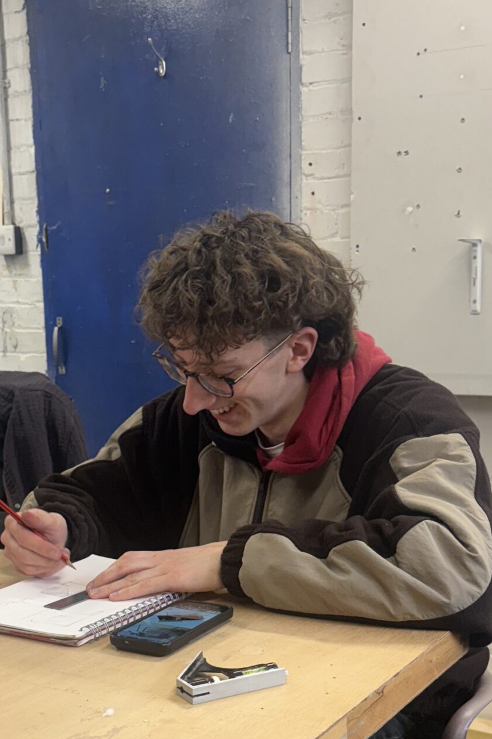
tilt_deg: -13.0
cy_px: 553
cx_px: 173
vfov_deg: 35.5
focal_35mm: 55
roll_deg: +0.8
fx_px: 1128
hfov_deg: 24.5
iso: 100
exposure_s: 1/100
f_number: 1.6
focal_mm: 5.96
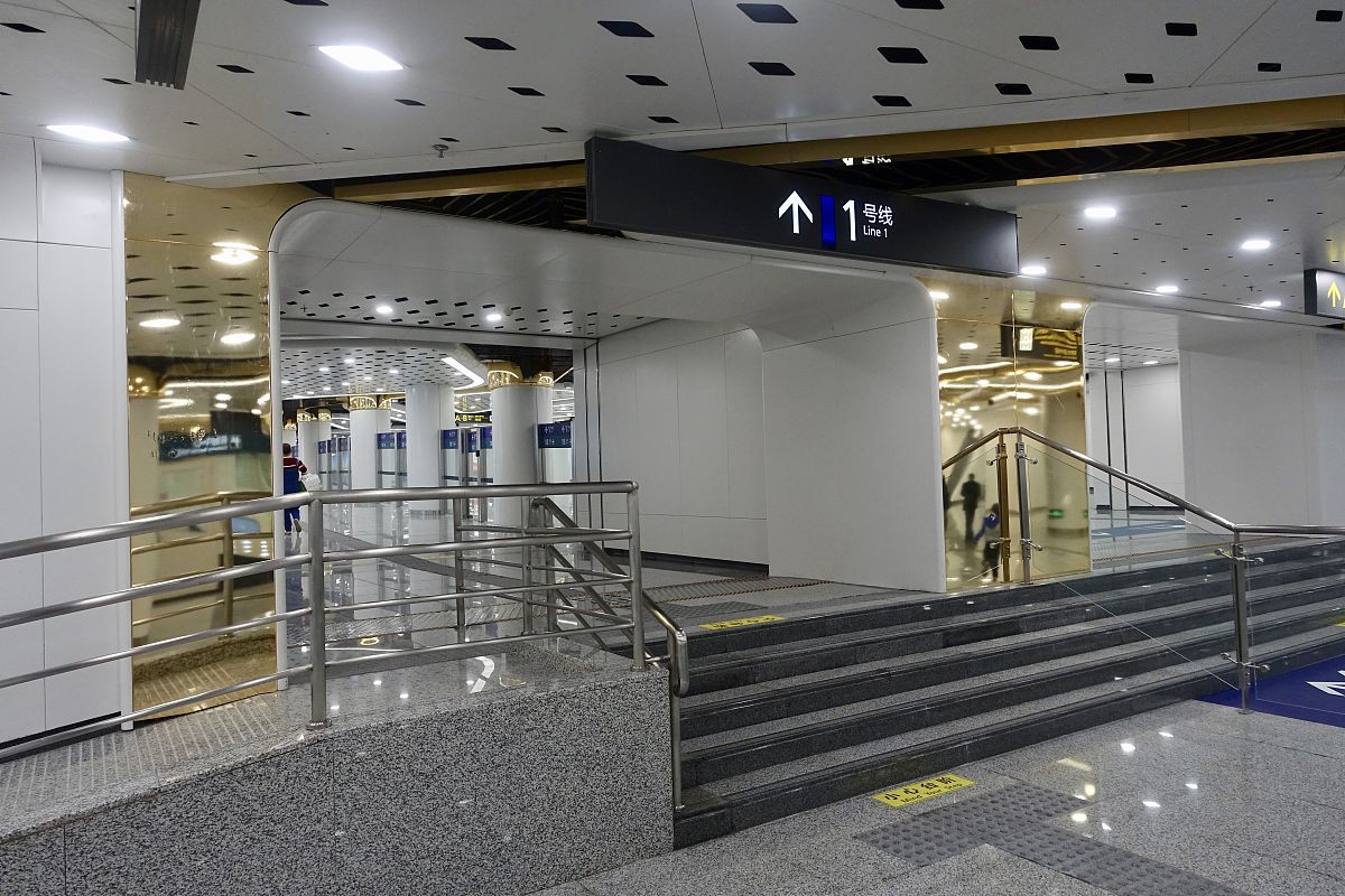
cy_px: 448
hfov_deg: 73.7
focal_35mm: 24
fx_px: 897
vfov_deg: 53.1
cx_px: 672
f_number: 2.8
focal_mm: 8.8
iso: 400
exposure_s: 1/160
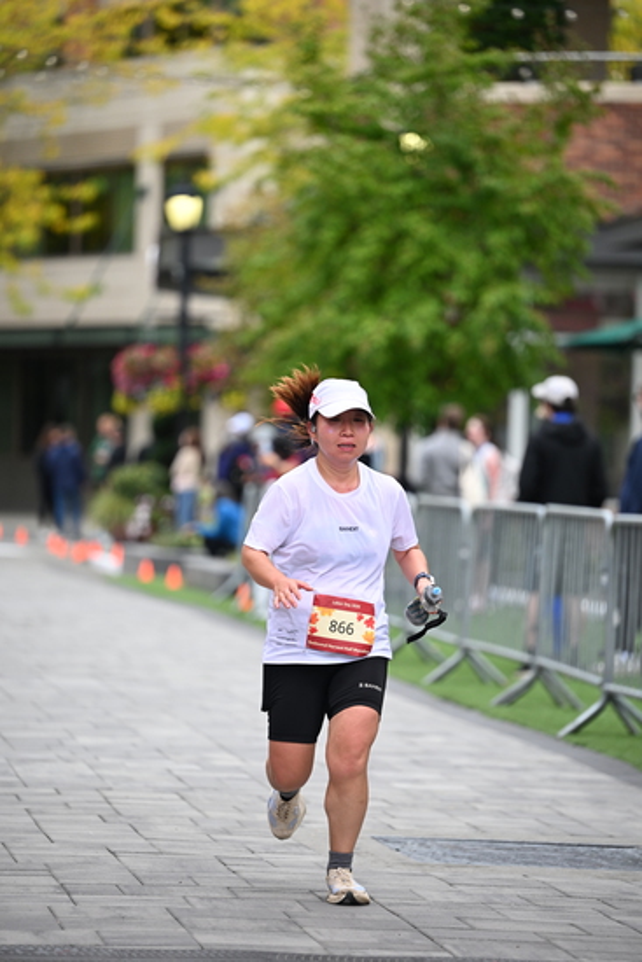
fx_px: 4277
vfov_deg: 12.8
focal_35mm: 160
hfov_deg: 8.6
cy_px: 481
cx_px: 321
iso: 640
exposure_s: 1/2000
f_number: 2.8
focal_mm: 160
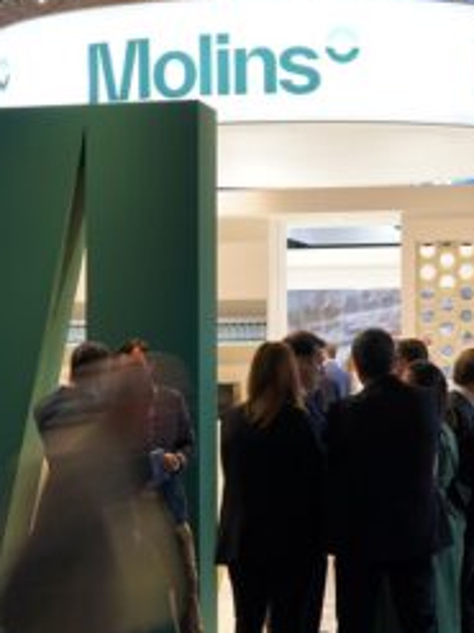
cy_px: 333
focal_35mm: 92
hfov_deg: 16.0
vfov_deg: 21.3
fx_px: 1681
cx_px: 250
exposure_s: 1/4
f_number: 9
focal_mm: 35
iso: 100
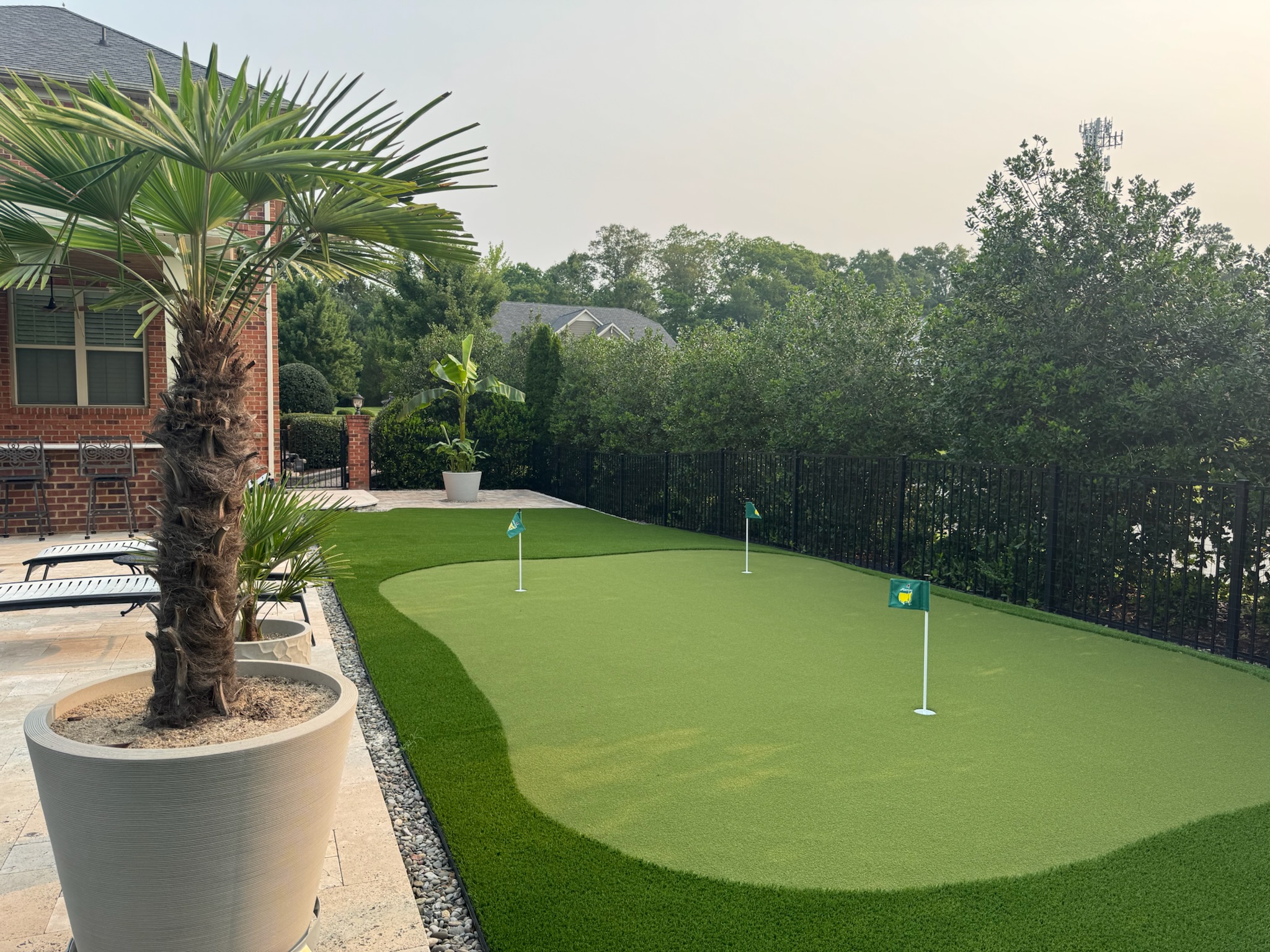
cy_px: 476
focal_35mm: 24
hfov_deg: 71.6
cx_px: 635
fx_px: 881
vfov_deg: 56.8
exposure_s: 1/1215
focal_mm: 6.76
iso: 80
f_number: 1.78
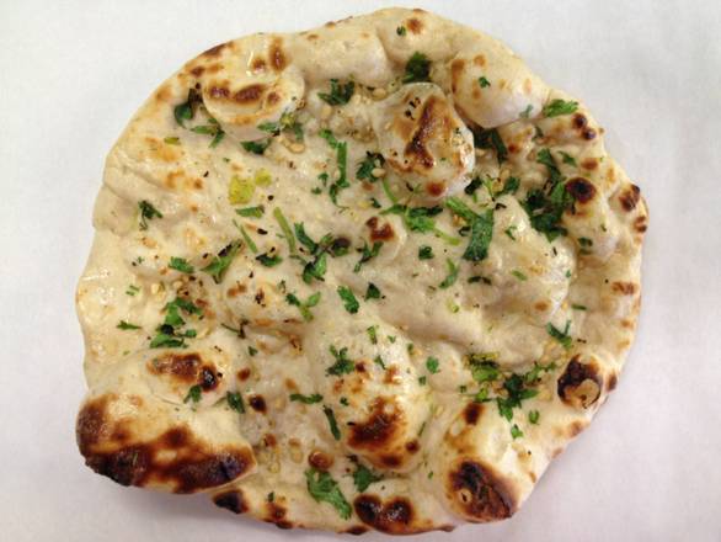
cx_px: 360
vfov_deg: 40.7
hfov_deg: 52.6
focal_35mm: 35
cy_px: 271
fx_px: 729
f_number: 2.4
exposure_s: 1/20
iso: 80
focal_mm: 4.28
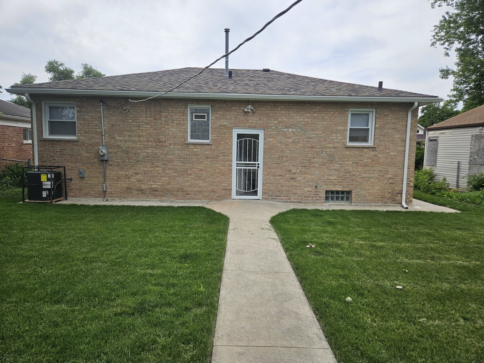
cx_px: 242
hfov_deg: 73.9
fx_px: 322
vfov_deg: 58.9
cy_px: 182
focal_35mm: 23
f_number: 1.8
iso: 25
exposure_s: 1/1563
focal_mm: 5.4
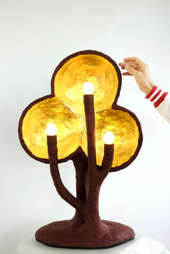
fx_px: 290
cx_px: 85
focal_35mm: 41
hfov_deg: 32.6
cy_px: 127
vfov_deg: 47.4
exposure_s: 1/60
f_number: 5.6
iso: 200
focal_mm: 27
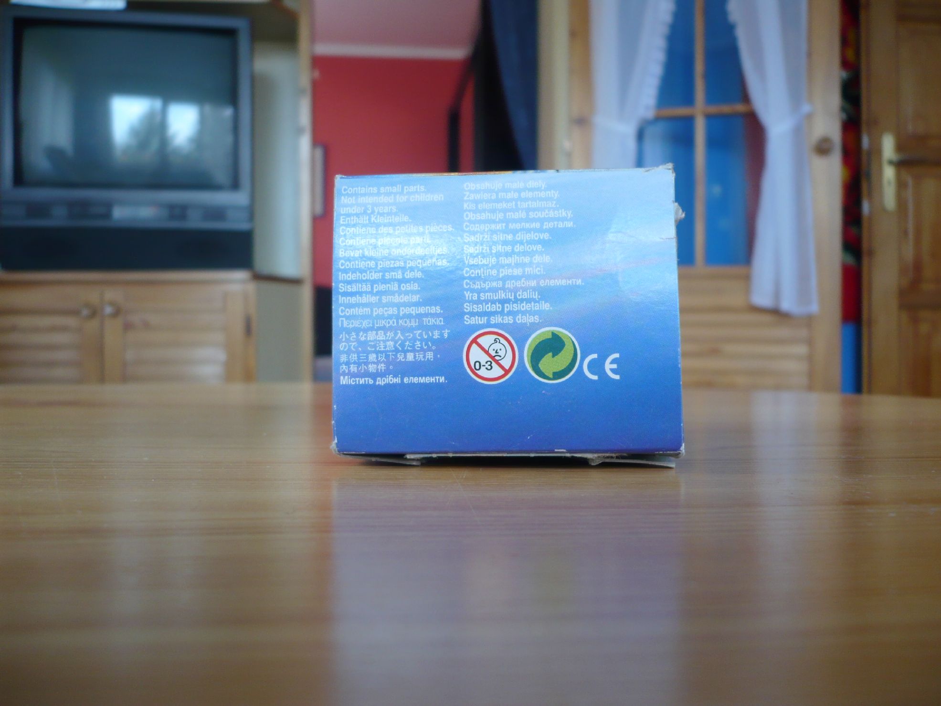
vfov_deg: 40.7
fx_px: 951
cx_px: 470
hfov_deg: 52.6
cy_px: 353
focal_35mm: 35
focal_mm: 5.8
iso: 100
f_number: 2.8
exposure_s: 1/30
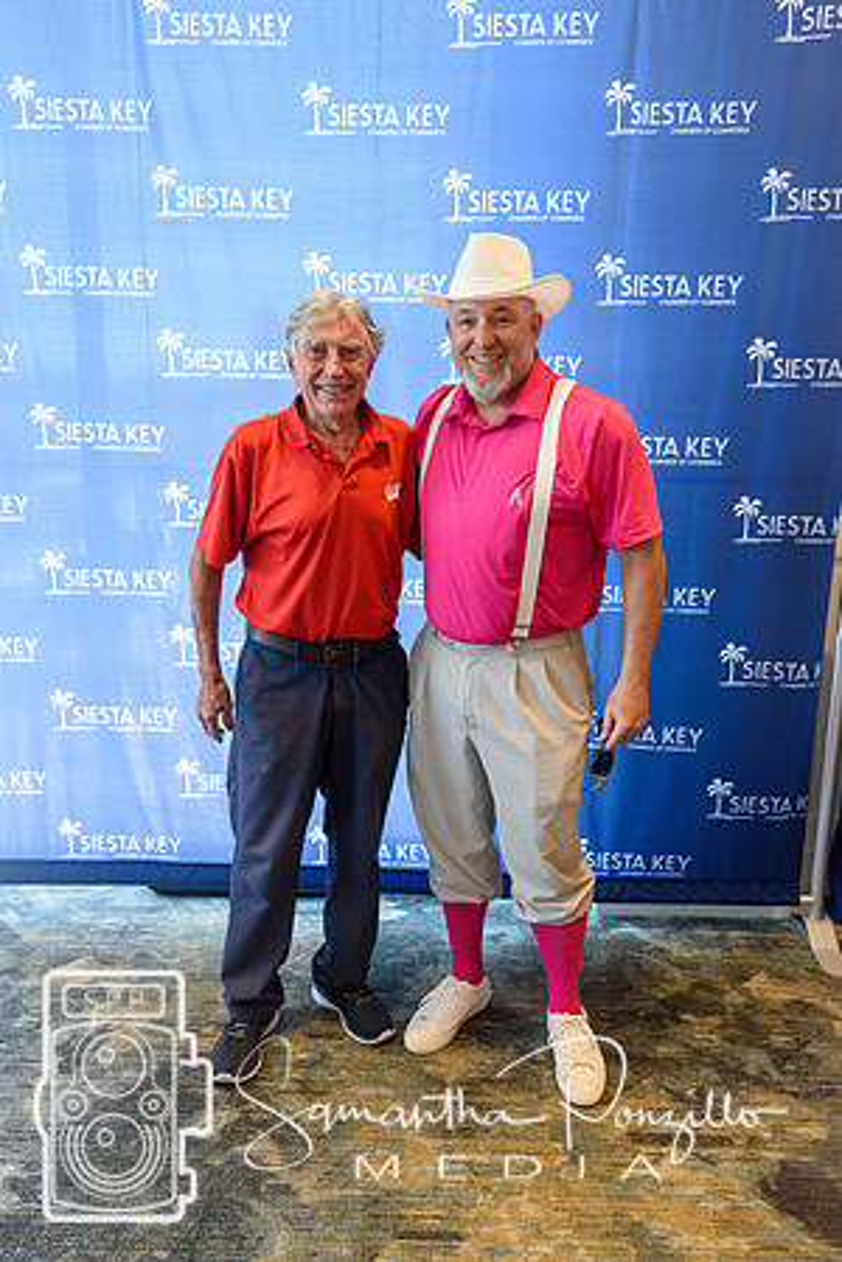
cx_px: 421
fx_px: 947
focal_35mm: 27
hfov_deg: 47.9
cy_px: 631
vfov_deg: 67.4
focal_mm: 18
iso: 800
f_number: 4
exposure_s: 1/60
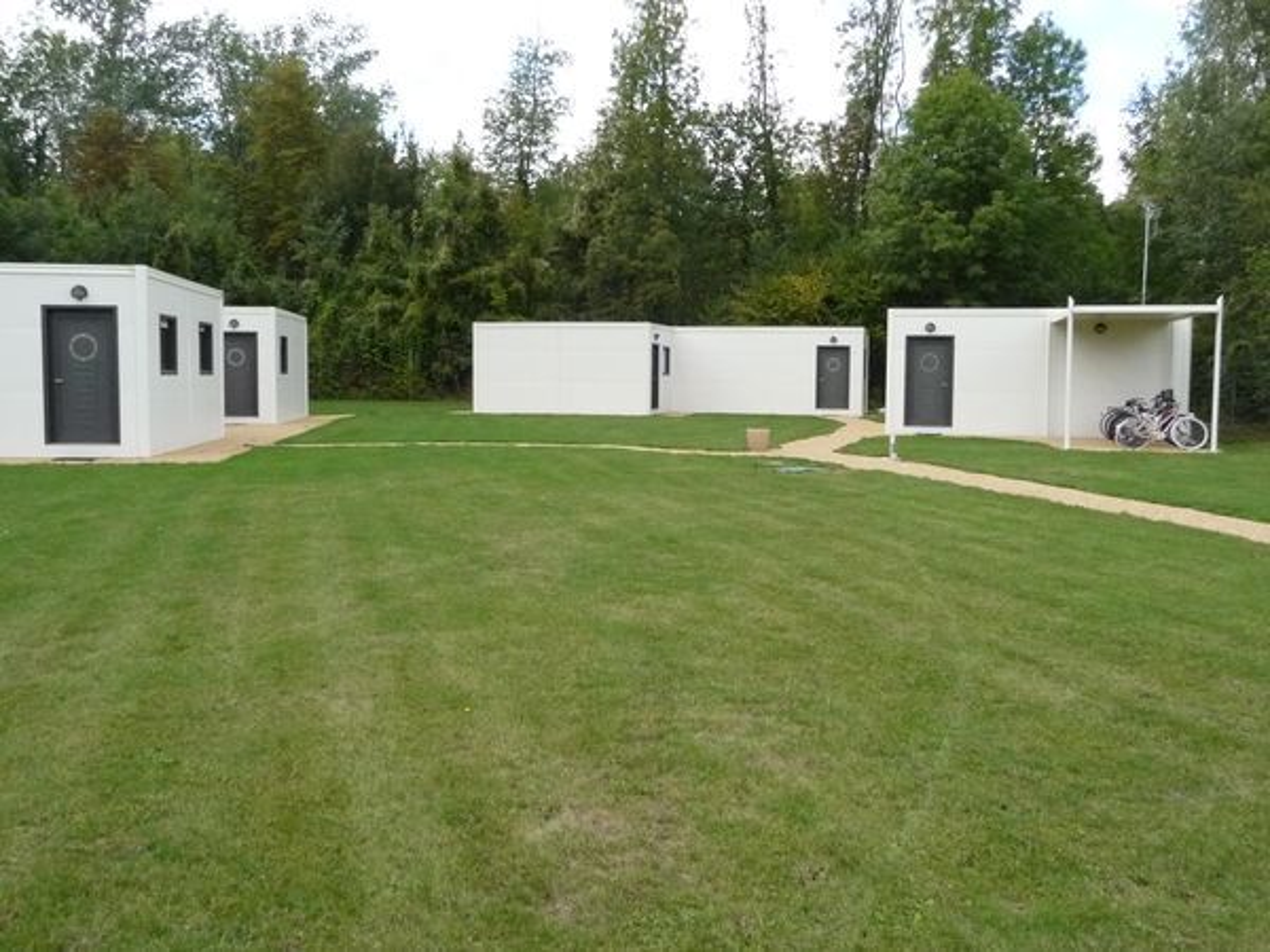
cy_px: 476
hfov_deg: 55.4
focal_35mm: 33
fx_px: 1211
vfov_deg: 42.9
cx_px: 635
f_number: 3.3
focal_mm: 4.7
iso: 400
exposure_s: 1/1300
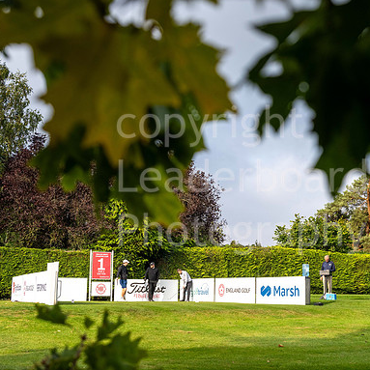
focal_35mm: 54
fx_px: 653
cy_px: 185
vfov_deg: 31.6
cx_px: 243
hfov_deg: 31.4
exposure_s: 1/2500
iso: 400
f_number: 4
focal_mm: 42
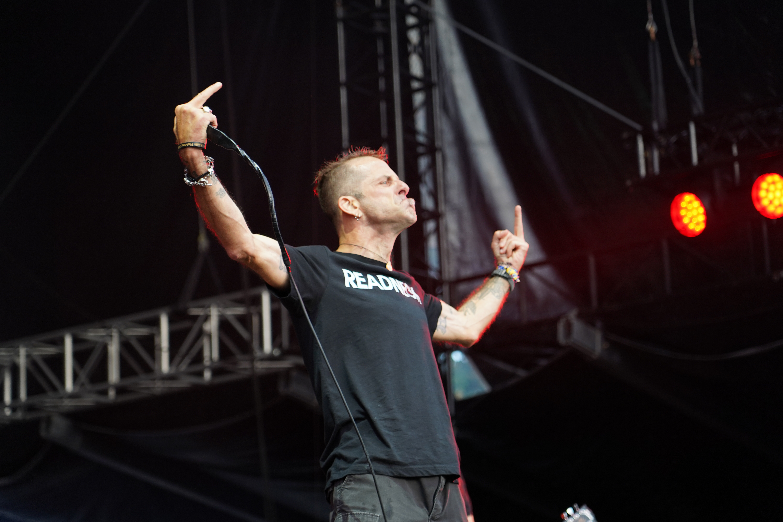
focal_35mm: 105
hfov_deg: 19.5
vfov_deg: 13.0
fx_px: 2284
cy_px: 261
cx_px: 392
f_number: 4
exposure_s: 1/125
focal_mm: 105
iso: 500
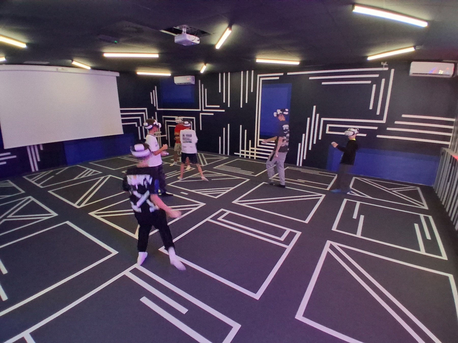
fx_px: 225
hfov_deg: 91.0
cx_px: 229
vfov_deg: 74.7
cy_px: 172
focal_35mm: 17
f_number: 2.2
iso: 800
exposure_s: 1/17
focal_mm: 1.4
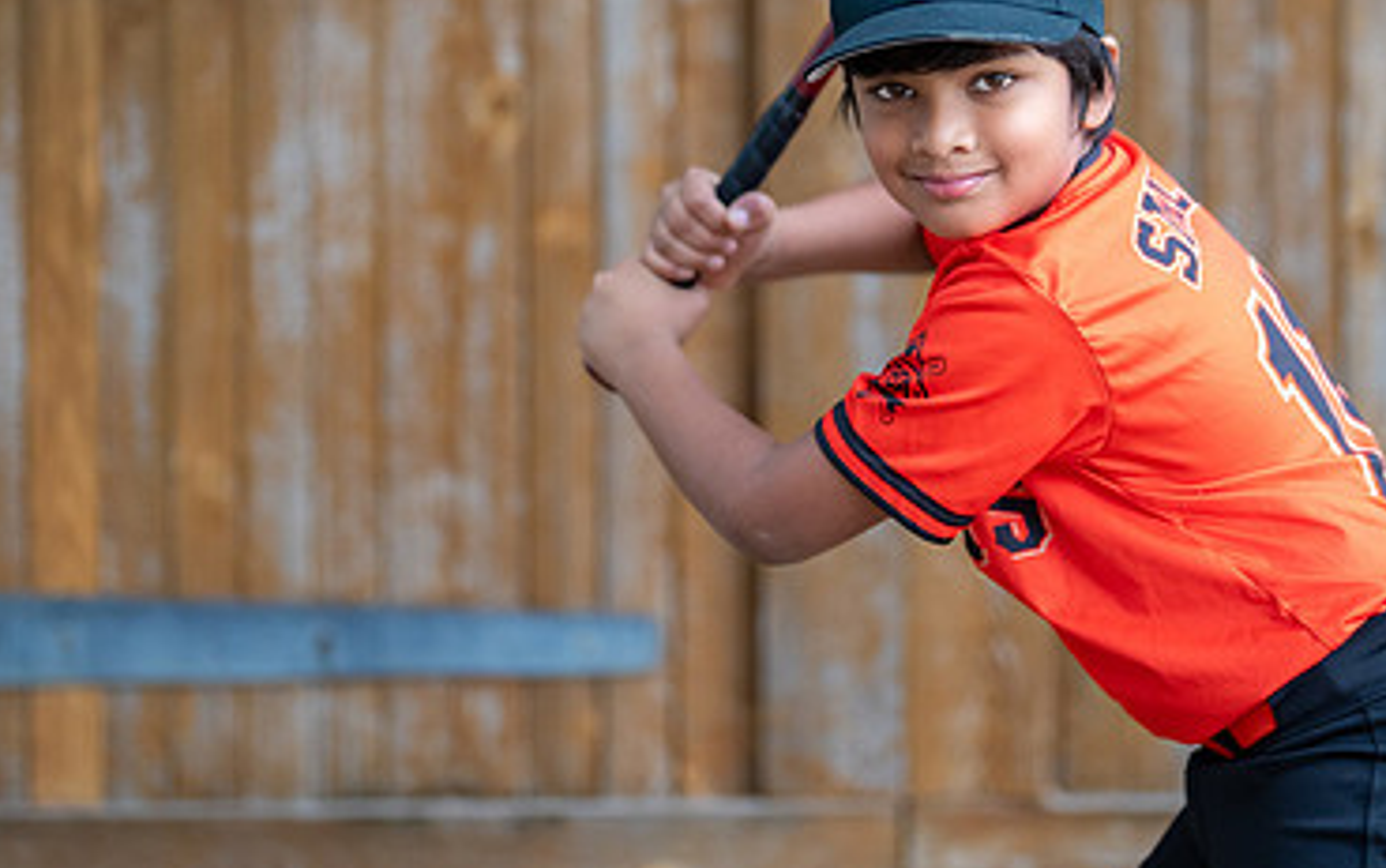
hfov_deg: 20.0
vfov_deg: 12.6
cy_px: 209
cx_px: 847
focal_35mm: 104
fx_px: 3930
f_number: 1.2
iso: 500
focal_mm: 50
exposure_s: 1/640
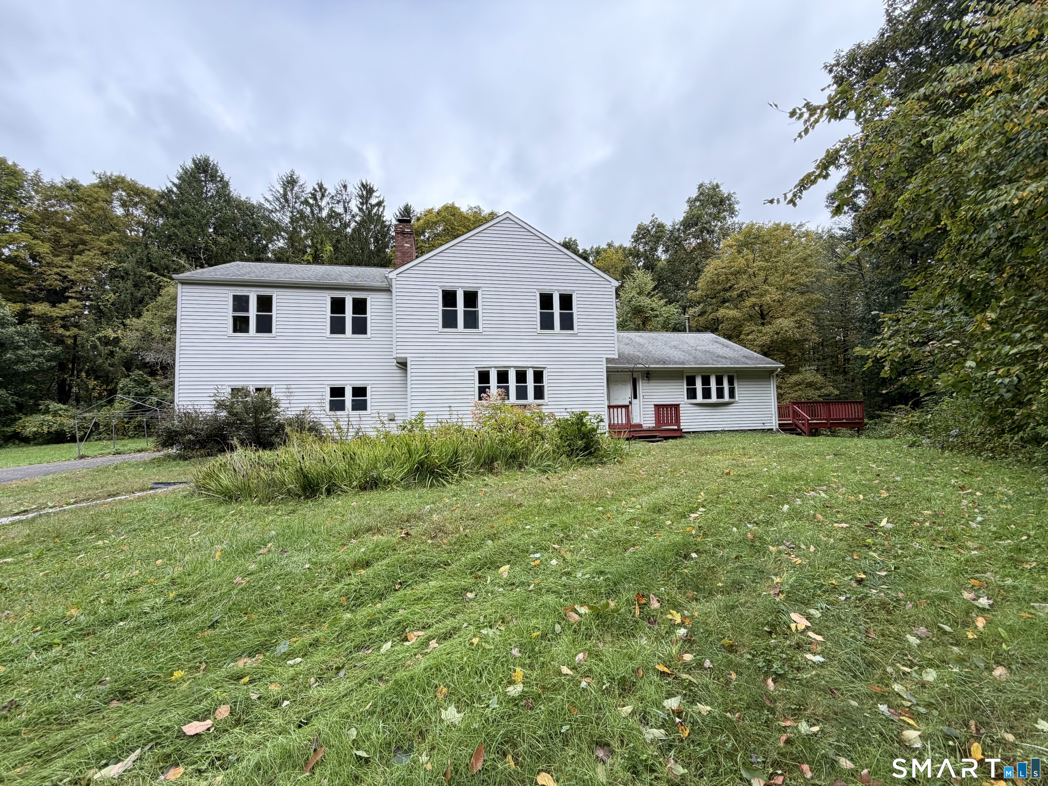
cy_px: 393
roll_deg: +2.0
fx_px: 424
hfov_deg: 102.1
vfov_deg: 85.7
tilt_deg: +2.9
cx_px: 524
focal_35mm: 14
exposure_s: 1/227
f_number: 2.2
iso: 50
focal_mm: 2.22
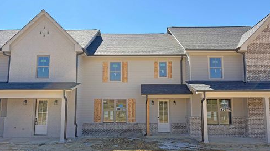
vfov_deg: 40.1
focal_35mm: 29
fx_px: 208
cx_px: 133
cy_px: 82
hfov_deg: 66.1
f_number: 1.6
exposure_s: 1/2865
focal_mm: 5.96
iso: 50
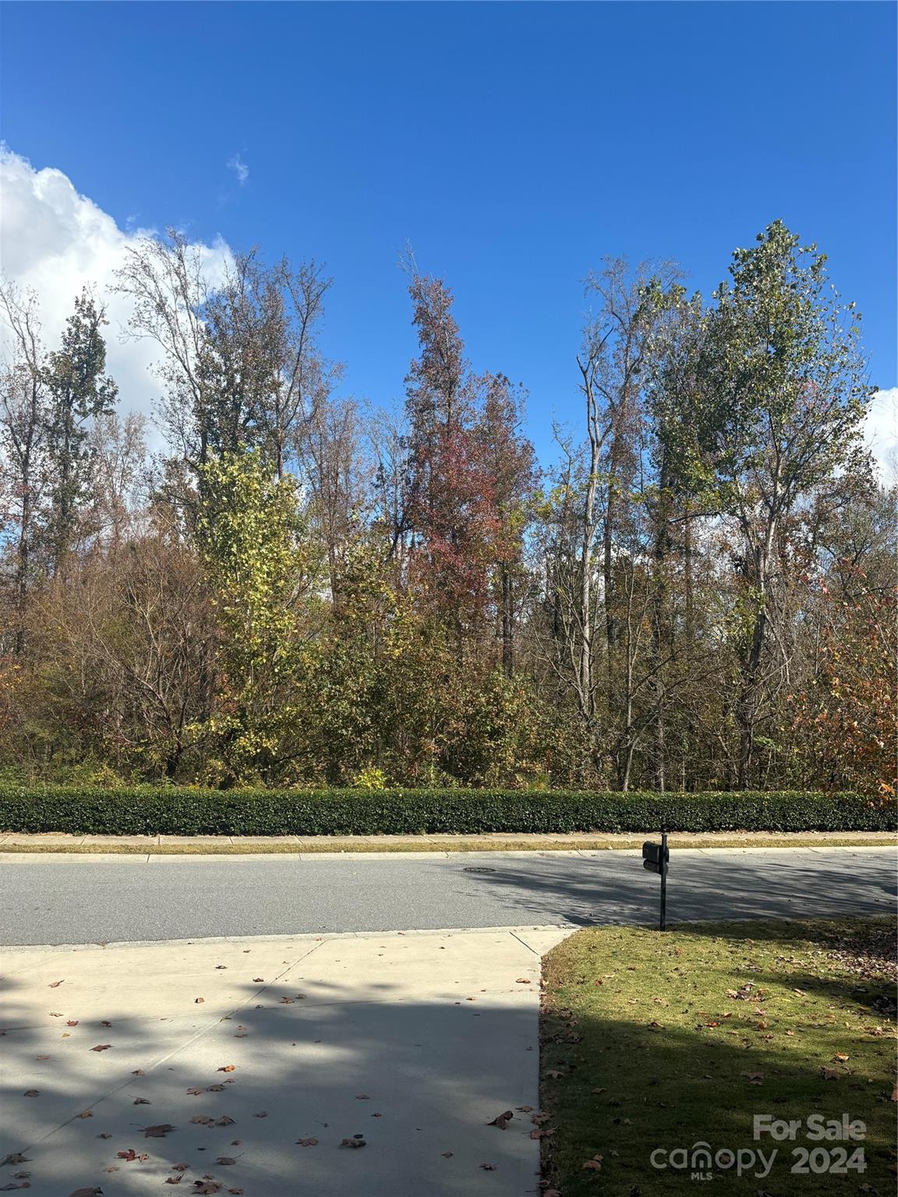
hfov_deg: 53.1
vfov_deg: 67.3
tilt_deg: +7.8
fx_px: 899
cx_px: 449
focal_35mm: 26
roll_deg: +0.0
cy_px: 598
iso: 50
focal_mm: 5.96
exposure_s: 1/2288
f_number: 1.6
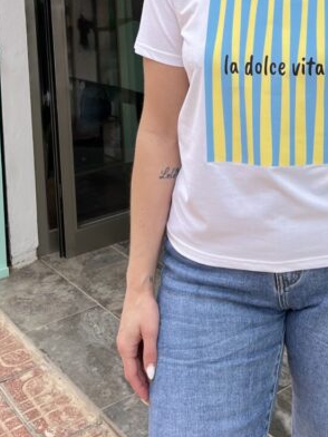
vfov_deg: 34.0
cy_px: 37
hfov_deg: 26.8
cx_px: 278
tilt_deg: -5.1
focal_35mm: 53
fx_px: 670
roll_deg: +1.9
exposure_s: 1/2353
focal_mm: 5.7
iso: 50
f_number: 1.5
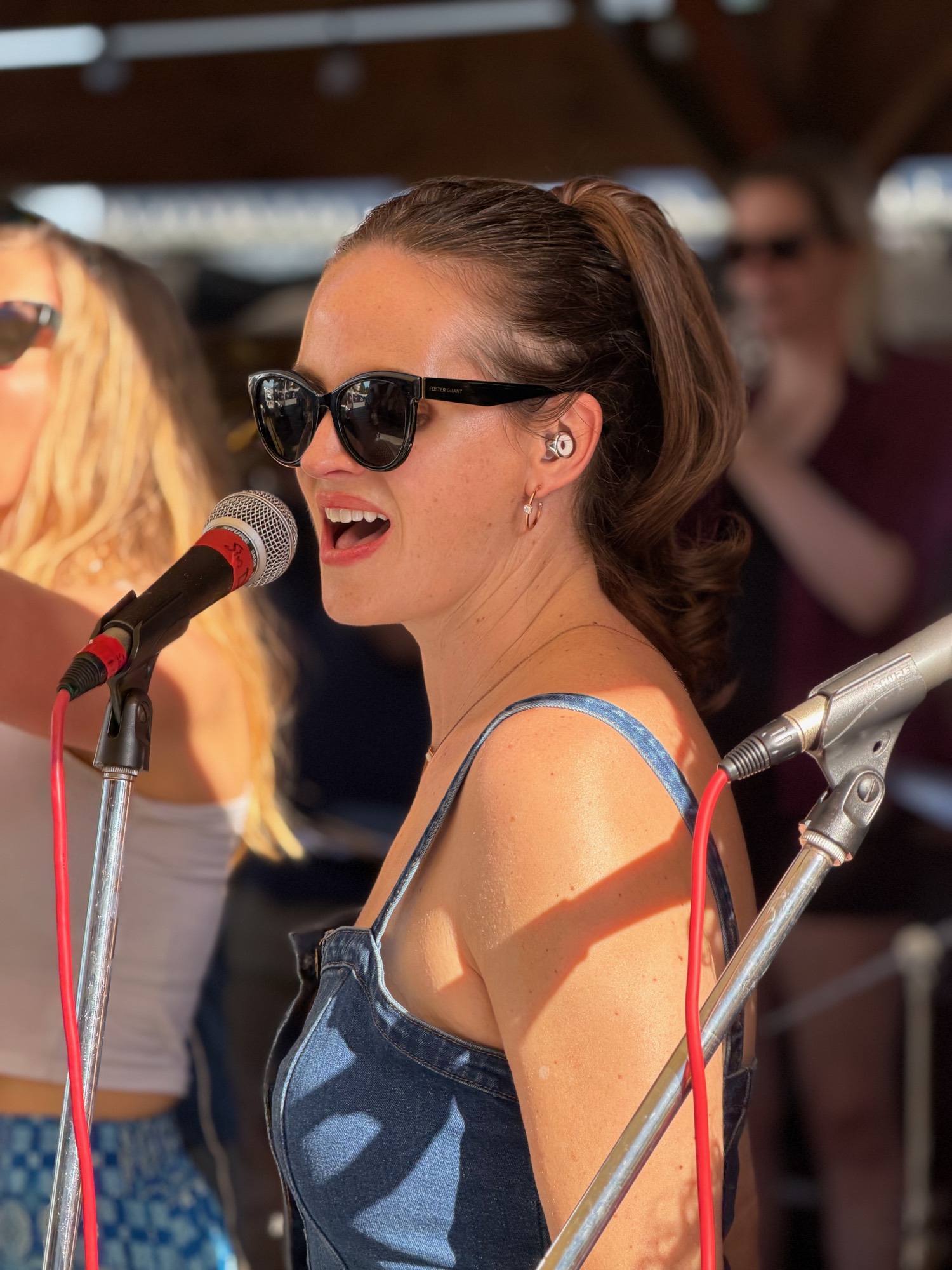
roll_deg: -0.2
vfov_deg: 19.6
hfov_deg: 14.8
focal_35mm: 100
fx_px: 3667
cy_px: 635
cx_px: 476
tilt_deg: -8.0
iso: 64
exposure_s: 1/155
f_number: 2.8
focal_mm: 16.89
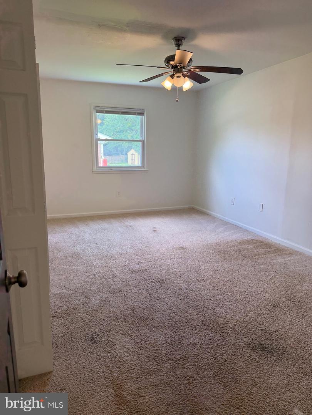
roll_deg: -0.1
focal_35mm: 24
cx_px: 156
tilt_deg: -12.3
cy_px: 208
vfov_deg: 71.6
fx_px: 288
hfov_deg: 56.8
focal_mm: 6.76
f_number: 1.78
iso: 160
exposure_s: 1/158
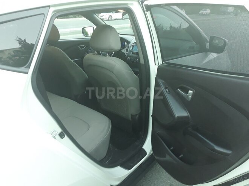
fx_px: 194
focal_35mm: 27
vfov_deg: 51.4
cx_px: 124
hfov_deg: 65.3
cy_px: 93
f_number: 1.7
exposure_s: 1/33
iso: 200
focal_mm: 3.71
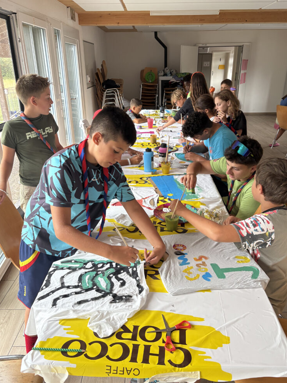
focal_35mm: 27
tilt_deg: -21.6
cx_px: 144
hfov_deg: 51.4
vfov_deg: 65.3
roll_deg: +0.5
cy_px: 186
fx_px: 298
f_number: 1.6
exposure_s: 1/113
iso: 125
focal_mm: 5.96
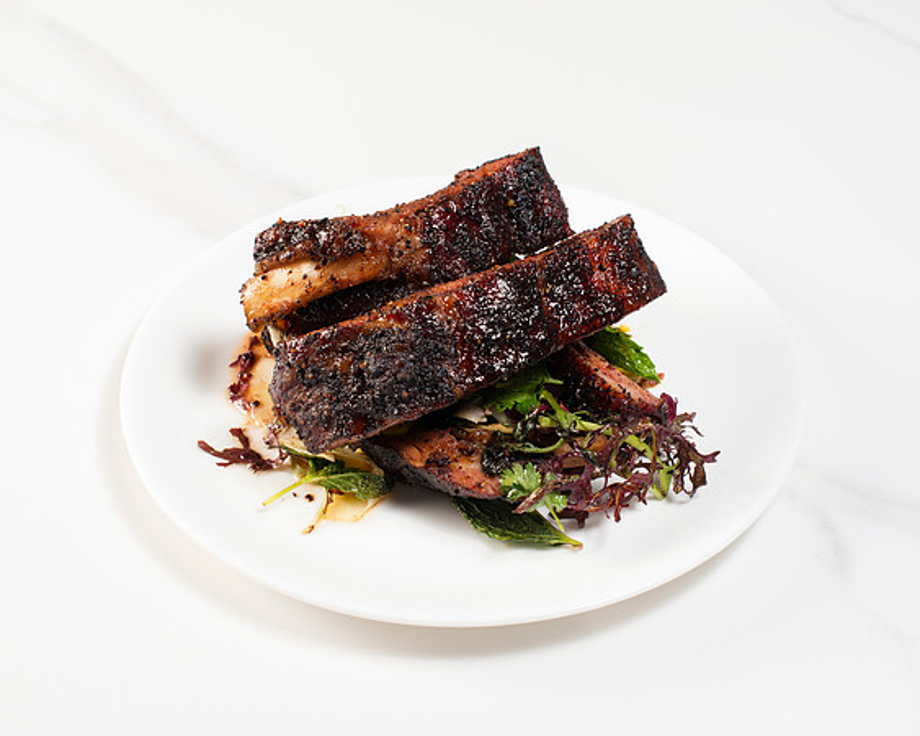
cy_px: 363
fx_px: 1691
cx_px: 476
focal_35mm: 62
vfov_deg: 24.5
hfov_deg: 30.4
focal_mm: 50
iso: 200
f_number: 9
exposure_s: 1/200
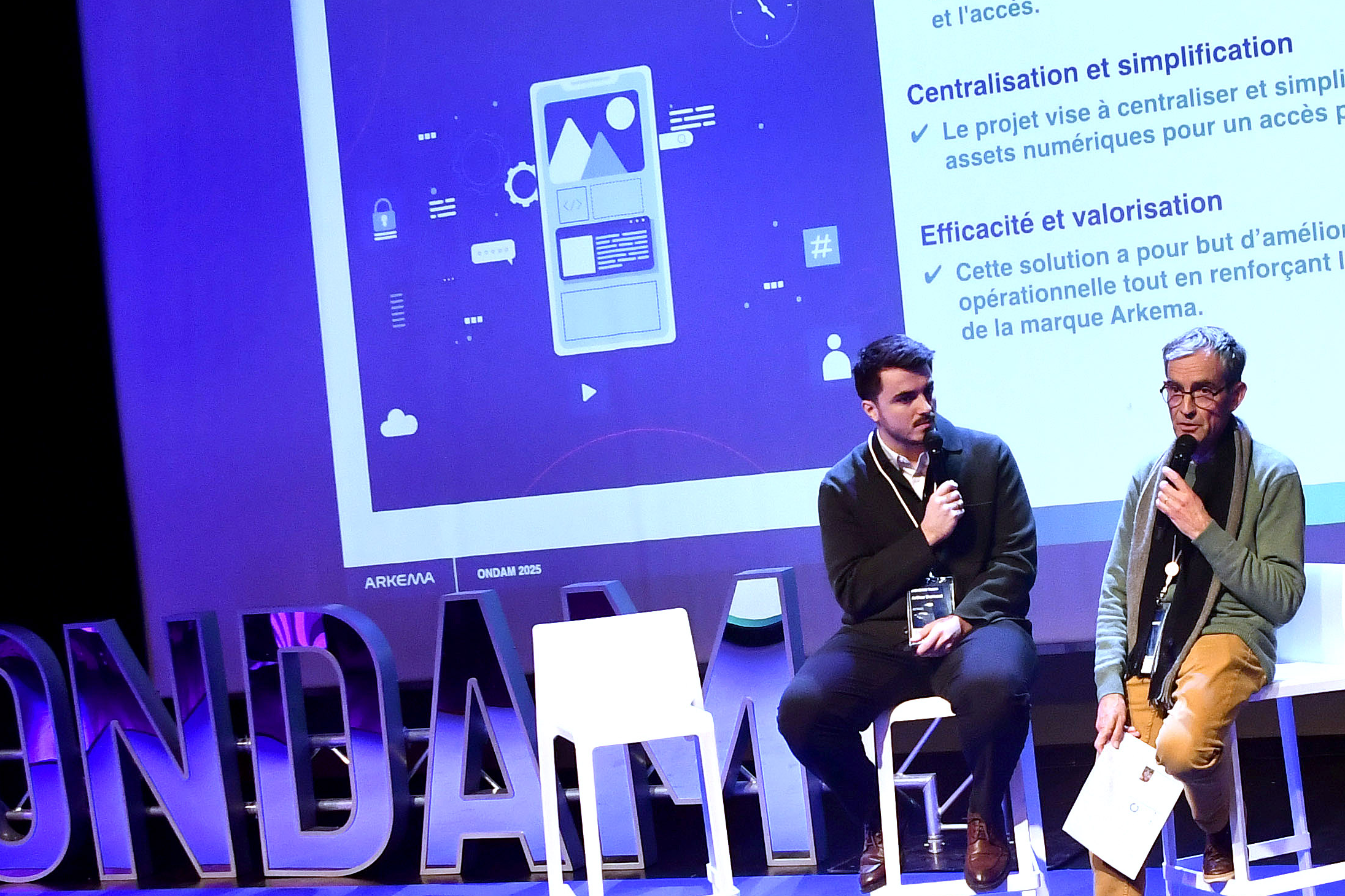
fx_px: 2279
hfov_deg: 32.5
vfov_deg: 22.1
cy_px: 634
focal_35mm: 61
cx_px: 937
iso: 1250
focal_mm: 16
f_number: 5
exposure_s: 1/80
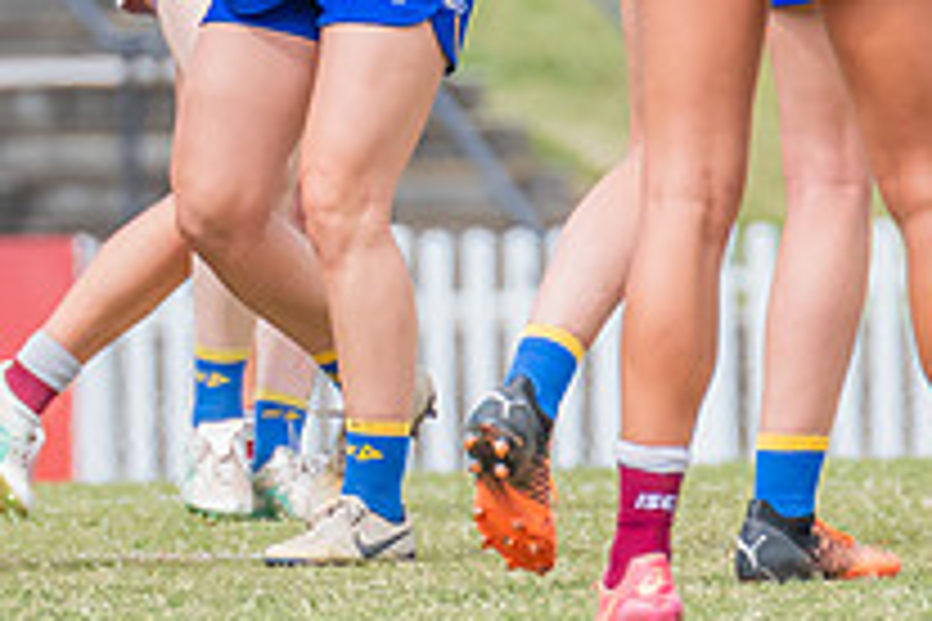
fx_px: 49340
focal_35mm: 1906
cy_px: -112
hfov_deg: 1.1
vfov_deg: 0.7
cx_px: -642
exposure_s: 1/1250
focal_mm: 420
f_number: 8
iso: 800
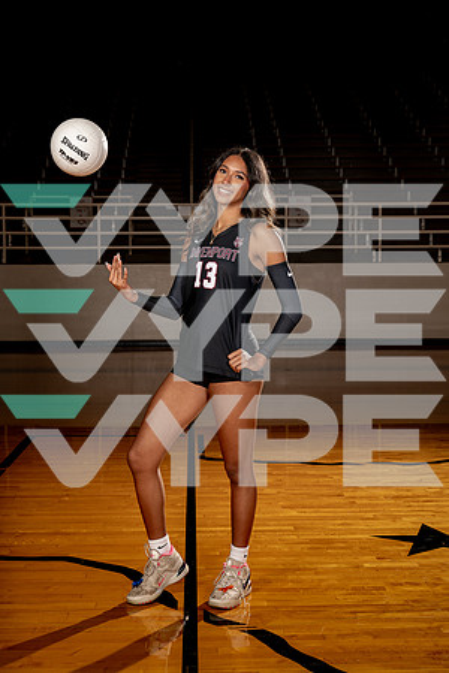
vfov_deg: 36.2
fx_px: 1029
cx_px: 224
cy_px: 336
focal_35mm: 55
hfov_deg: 24.6
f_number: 5.6
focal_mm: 55
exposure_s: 1/250
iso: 100
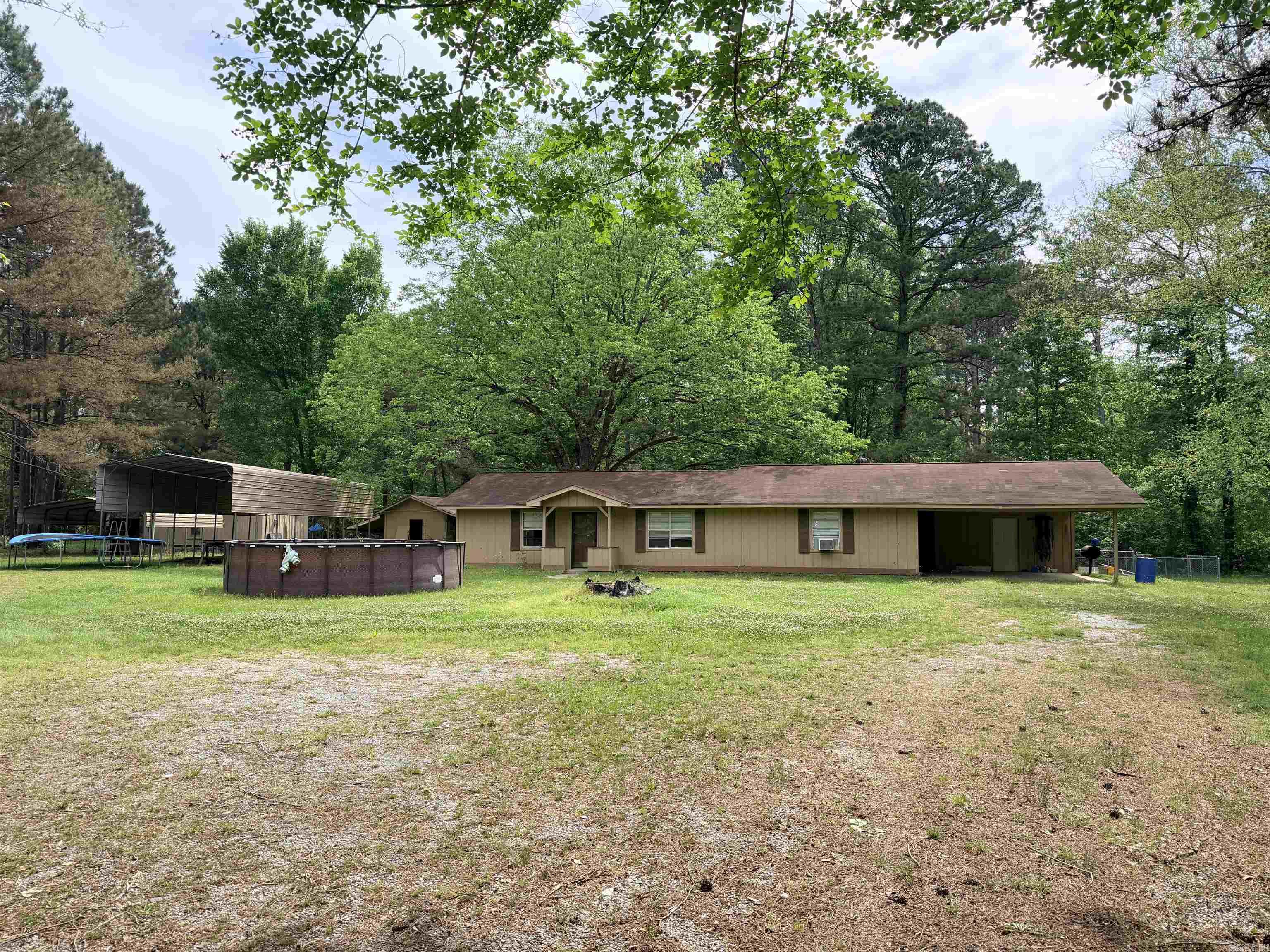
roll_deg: +0.1
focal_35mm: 24
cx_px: 635
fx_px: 881
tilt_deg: +2.7
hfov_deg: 71.6
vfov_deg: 56.8
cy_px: 476
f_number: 1.78
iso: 100
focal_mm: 6.76
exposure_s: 1/2370
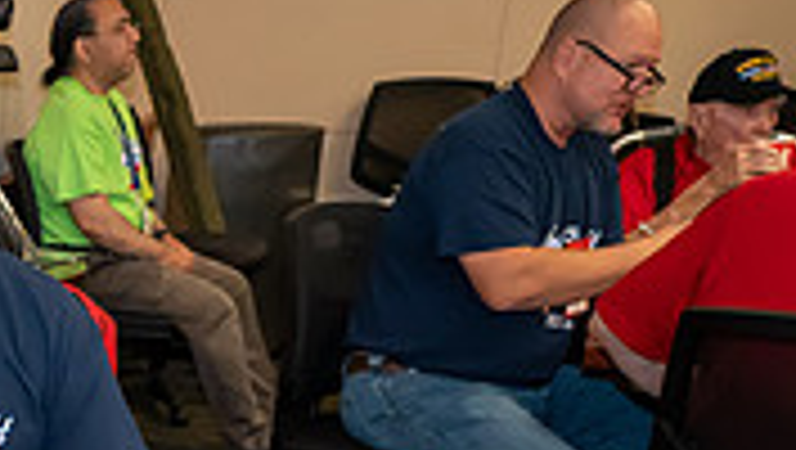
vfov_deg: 12.7
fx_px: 1880
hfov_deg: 19.8
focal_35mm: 89
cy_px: 729
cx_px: -481
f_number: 5
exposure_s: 1/160
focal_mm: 26
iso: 8000
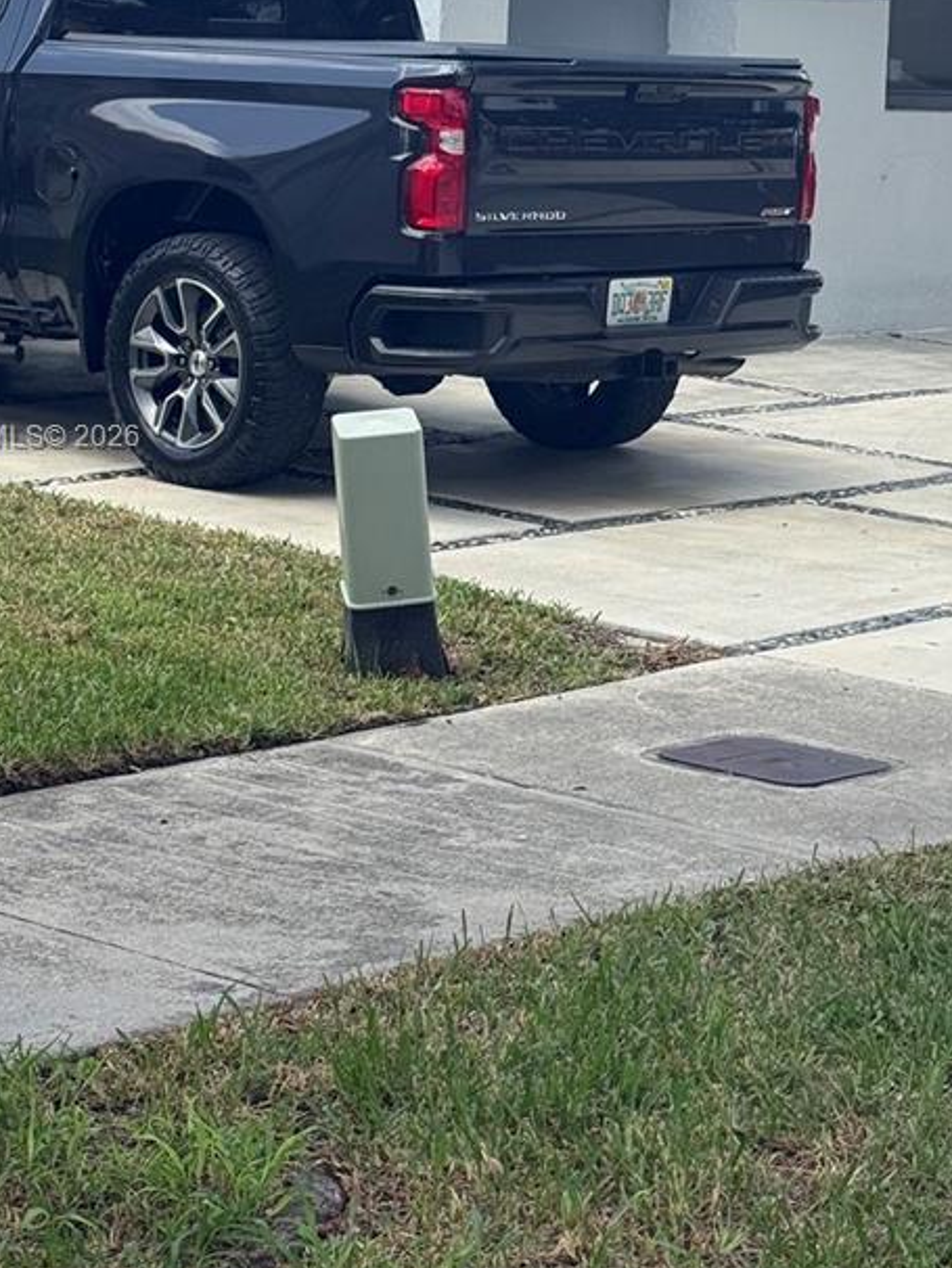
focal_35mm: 95
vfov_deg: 20.6
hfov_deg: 15.5
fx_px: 3481
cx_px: 695
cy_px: 439
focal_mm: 6.76
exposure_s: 1/2667
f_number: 1.78
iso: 80
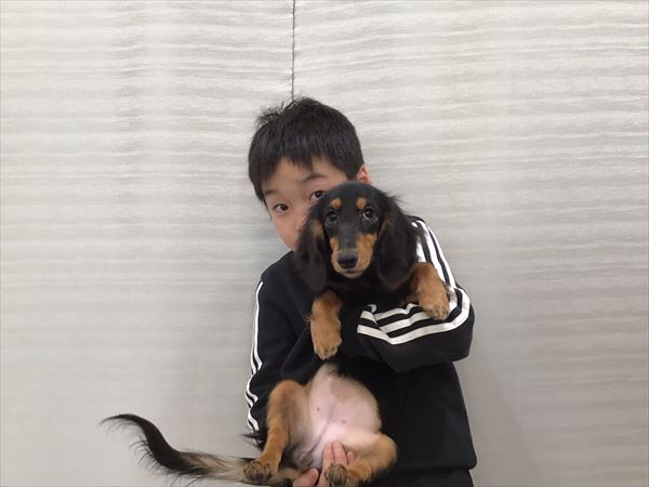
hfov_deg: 58.4
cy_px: 244
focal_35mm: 31
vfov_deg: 45.4
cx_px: 324
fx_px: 581
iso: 25
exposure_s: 1/40
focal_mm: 3.3
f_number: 2.4
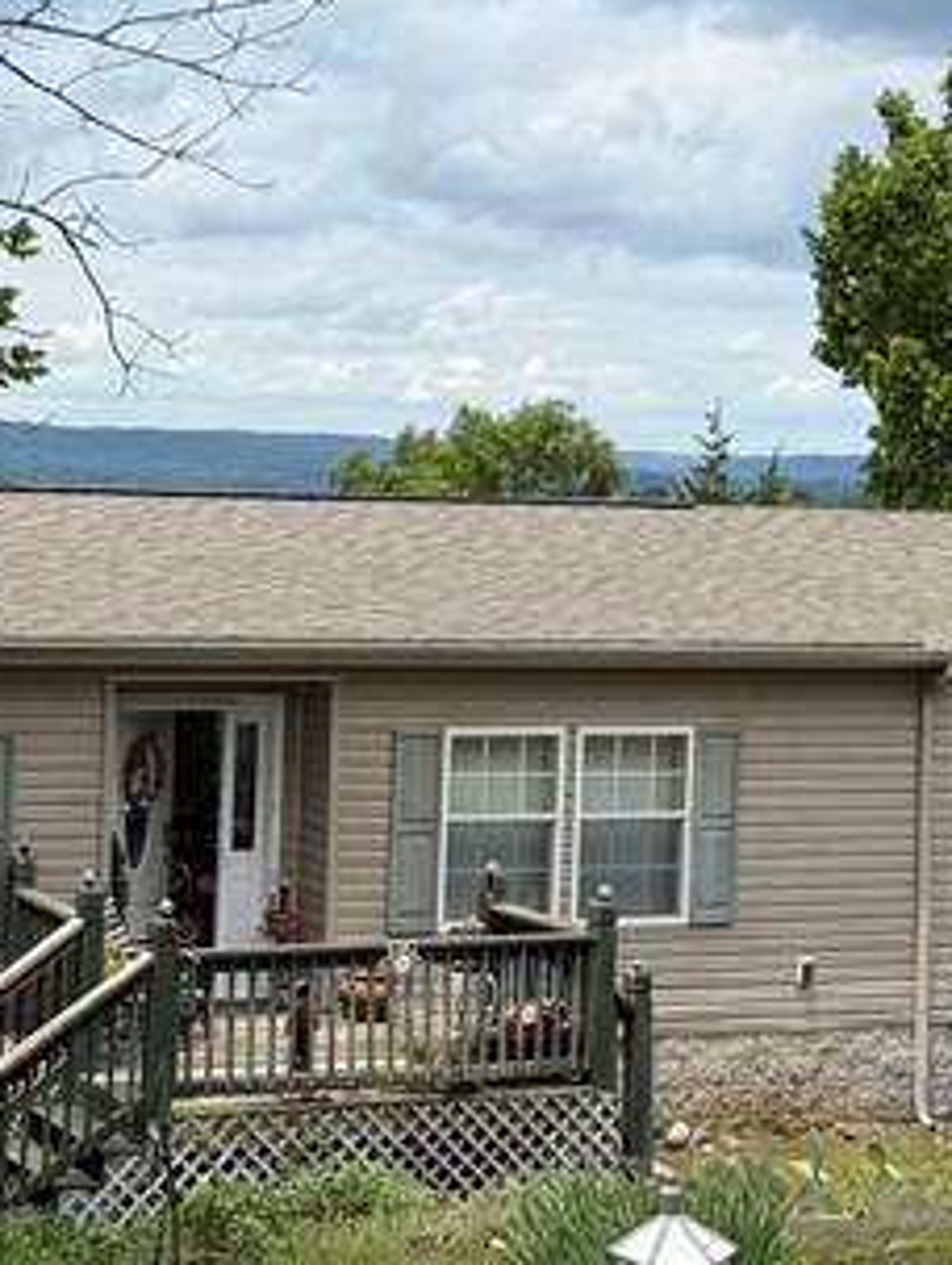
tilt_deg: -2.1
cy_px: 530
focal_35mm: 81
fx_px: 2964
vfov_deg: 24.1
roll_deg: -1.8
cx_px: 104
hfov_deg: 18.0
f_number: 1.78
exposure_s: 1/3953
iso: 80
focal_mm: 6.76
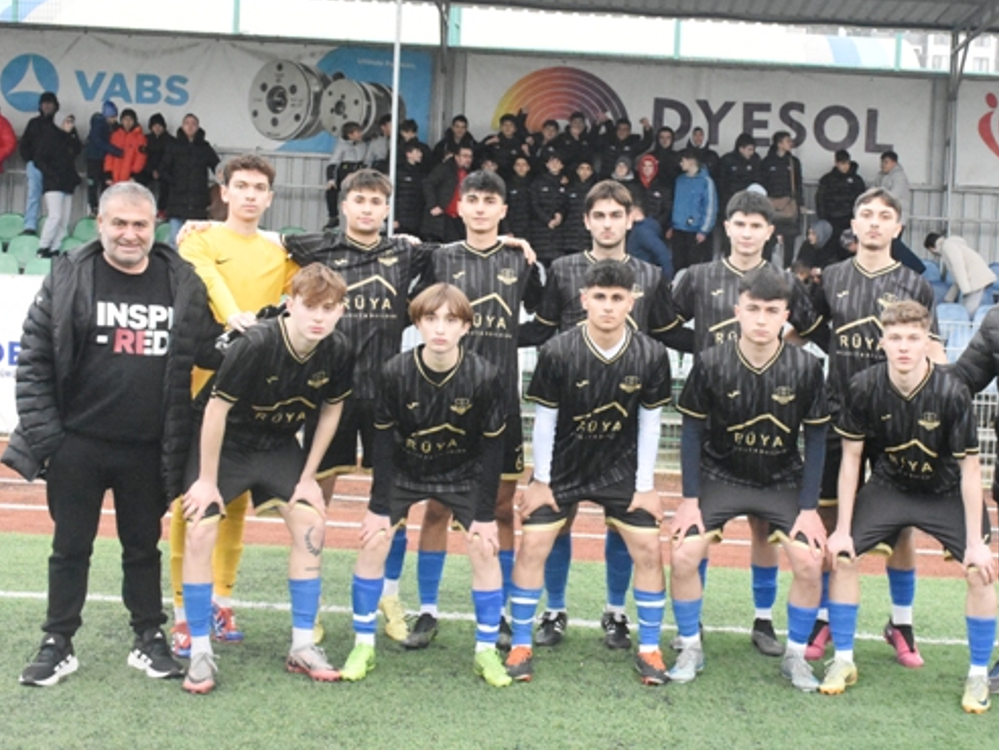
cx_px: 621
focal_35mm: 60
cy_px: 351
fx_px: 1732
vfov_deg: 24.4
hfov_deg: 32.0
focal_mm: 32
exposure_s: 1/320
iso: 10000
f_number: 9
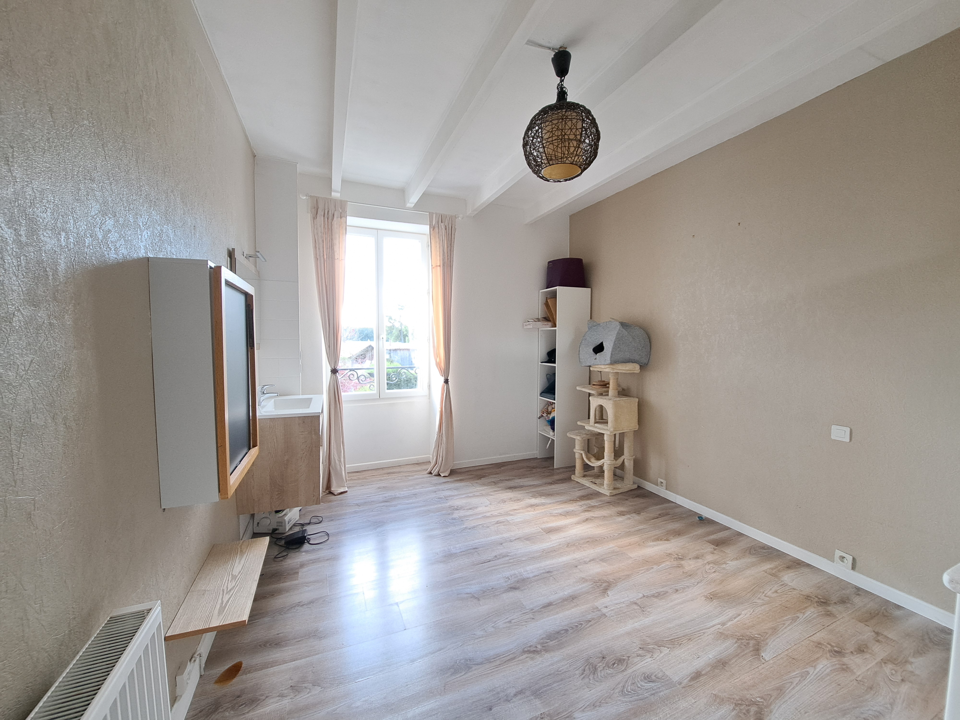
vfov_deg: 89.9
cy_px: 360
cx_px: 480
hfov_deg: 106.2
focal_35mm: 13
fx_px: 361
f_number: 2.2
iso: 64
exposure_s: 1/50
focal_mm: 1.74
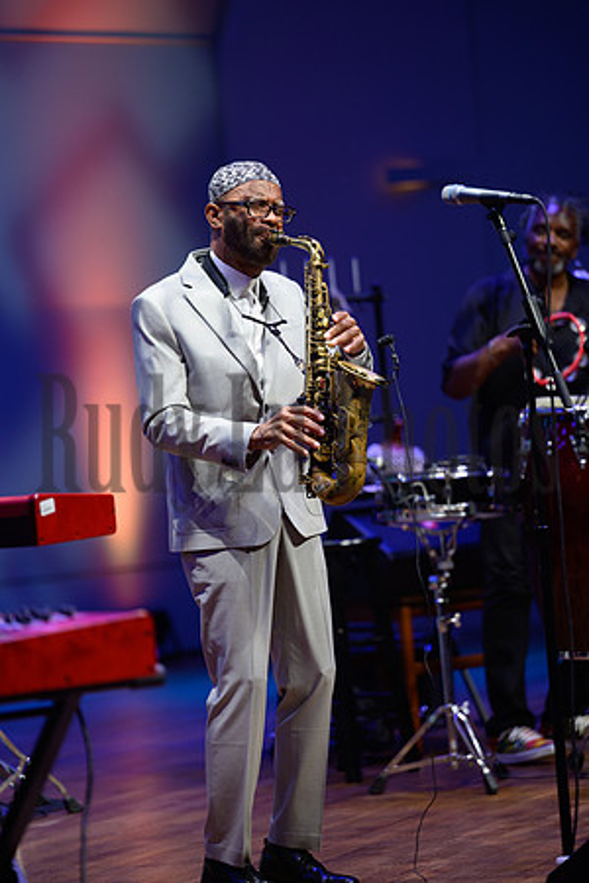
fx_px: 3313
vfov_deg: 15.2
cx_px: 294
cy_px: 442
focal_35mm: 135
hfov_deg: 10.2
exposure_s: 1/400
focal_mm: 135
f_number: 2.8
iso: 800
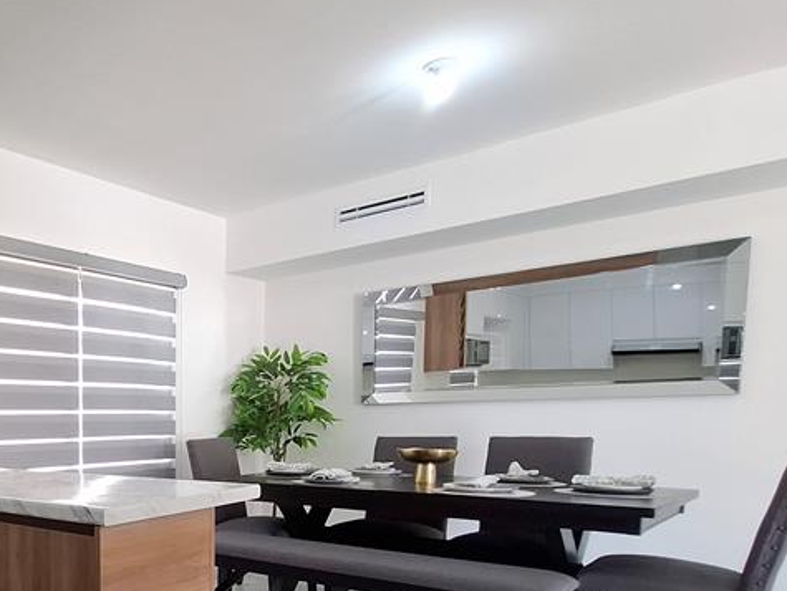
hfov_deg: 50.5
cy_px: 483
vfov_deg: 46.8
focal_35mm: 28
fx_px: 637
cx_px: -10
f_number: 2.2
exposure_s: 1/40
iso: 100
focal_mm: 1.74
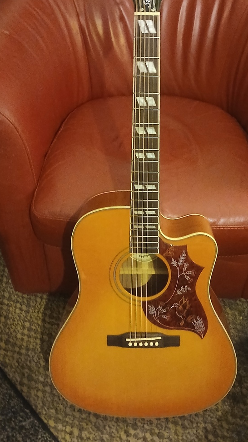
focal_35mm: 35
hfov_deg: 33.5
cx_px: 159
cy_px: 175
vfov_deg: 56.2
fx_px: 409
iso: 1250
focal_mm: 3.98
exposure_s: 1/15
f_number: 1.8
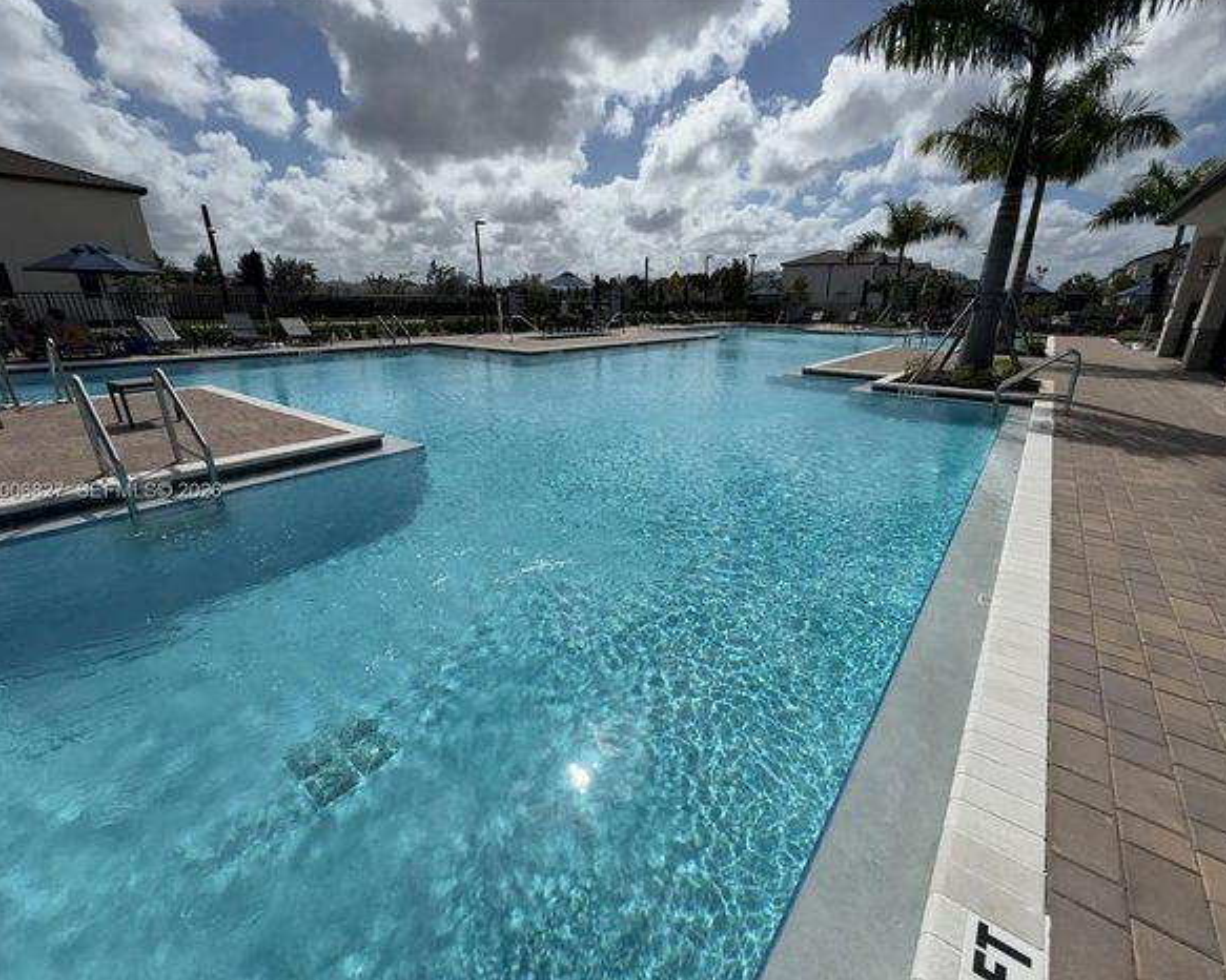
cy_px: 492
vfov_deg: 84.0
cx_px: 633
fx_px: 544
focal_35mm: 15
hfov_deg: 96.8
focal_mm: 2.22
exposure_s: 1/5650
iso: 40
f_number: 2.2
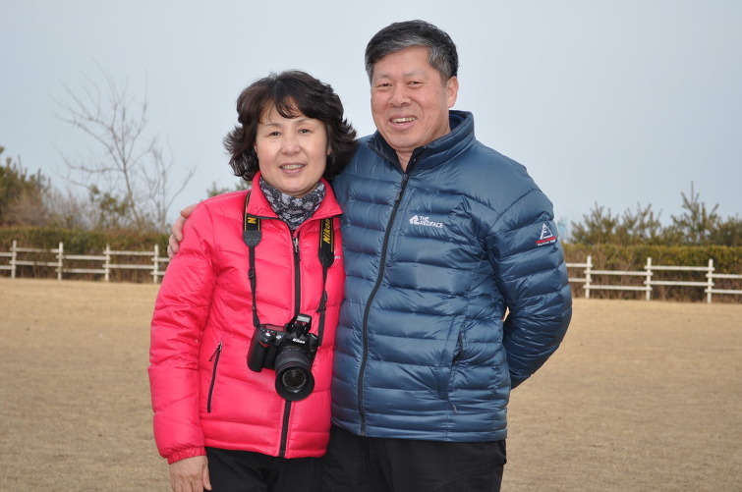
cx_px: 371
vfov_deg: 17.4
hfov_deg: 26.0
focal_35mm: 78
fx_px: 1605
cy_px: 246
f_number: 6.3
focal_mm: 52
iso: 200
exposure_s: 1/200
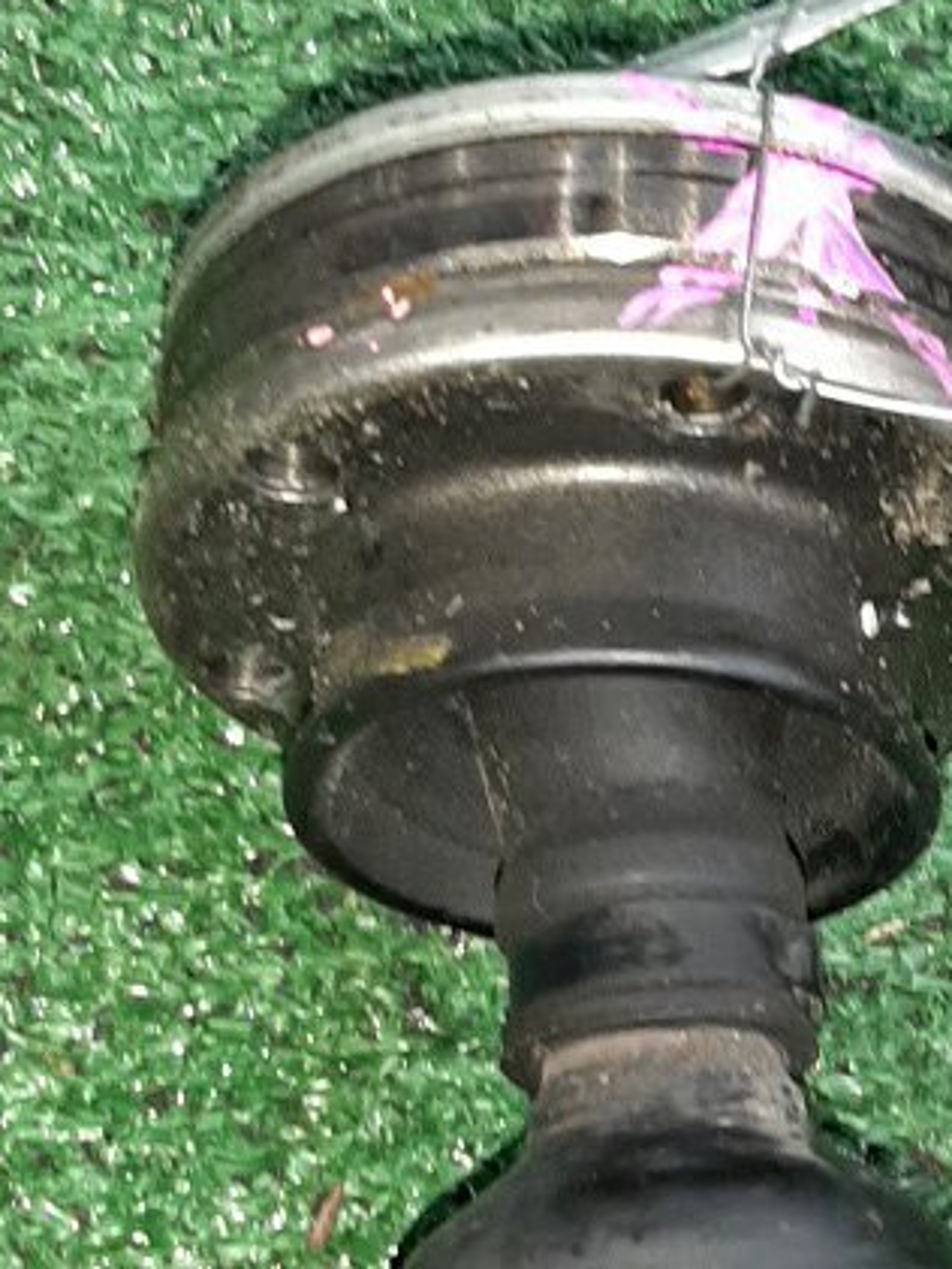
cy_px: 787
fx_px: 3262
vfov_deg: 22.0
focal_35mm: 89
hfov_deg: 16.5
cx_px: 705
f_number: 1.7
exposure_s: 1/50
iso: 210
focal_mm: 3.93
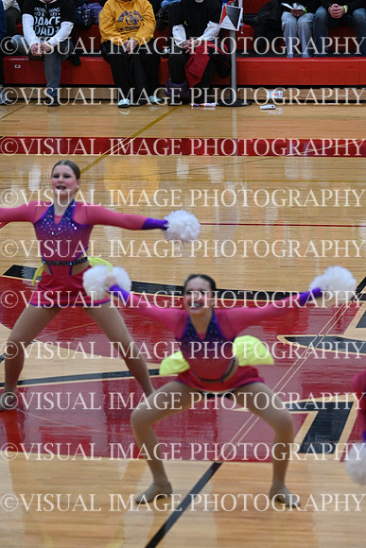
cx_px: 183
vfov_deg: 10.3
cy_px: 274
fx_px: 3048
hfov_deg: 6.9
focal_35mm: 200
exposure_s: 1/400
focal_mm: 200
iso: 4000
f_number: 4
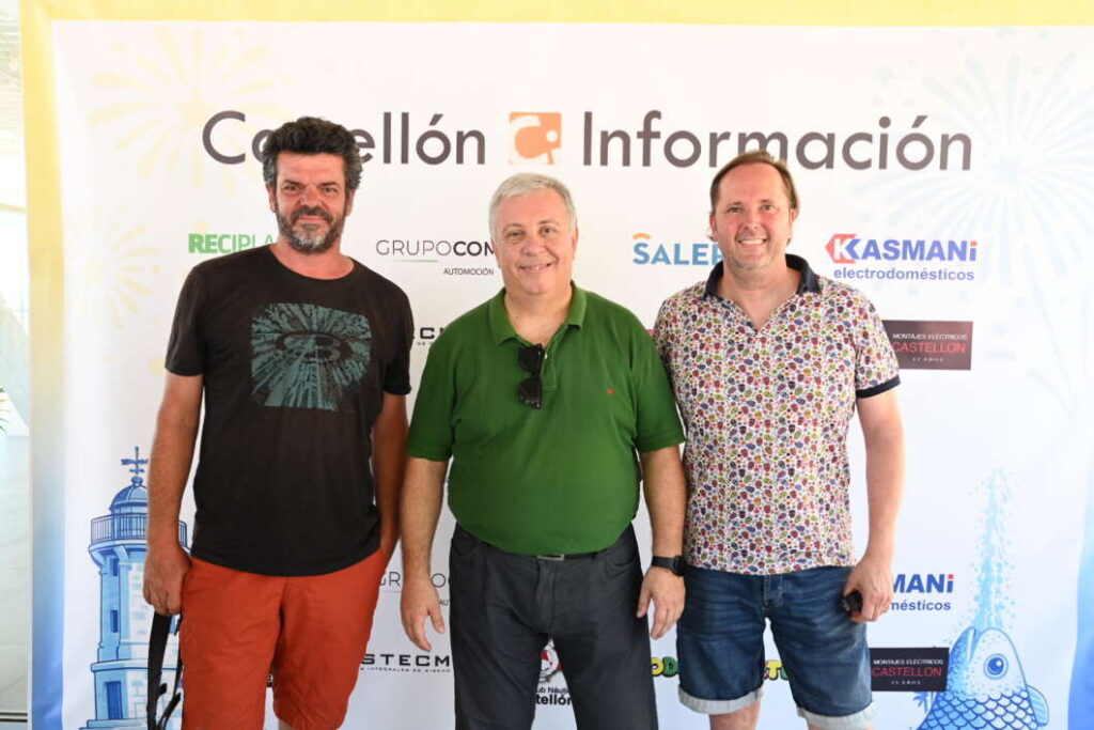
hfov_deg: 57.2
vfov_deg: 40.0
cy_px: 365
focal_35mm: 33
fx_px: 1003
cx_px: 547
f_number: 5
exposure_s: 1/100
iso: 400
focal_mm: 33
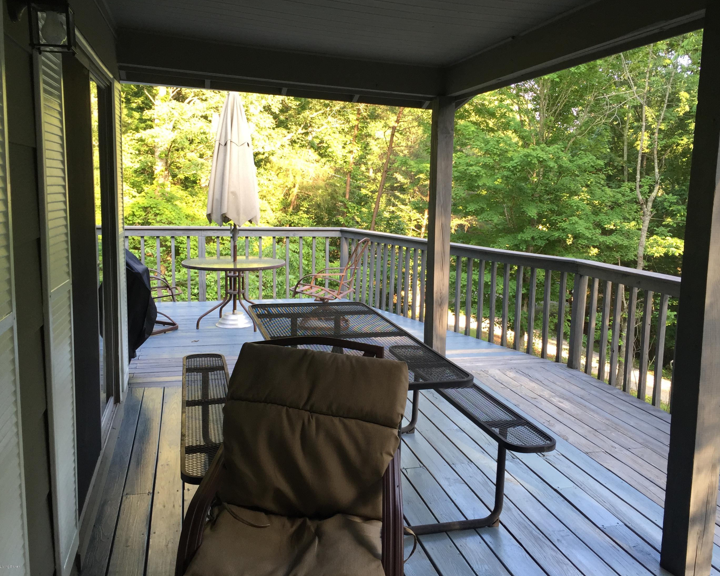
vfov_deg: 47.1
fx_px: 661
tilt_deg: -8.8
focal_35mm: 31
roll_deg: -2.1
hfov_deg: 57.1
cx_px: 382
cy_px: 289
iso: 40
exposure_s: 1/60
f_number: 2.2
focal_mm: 4.15
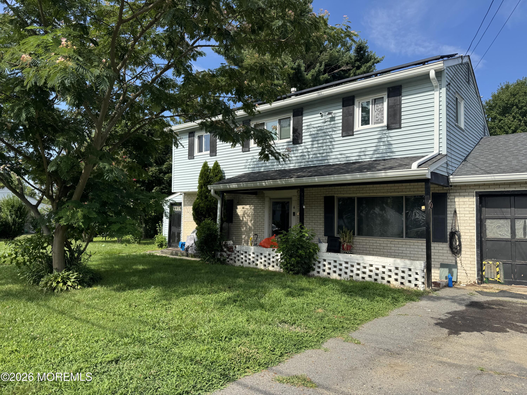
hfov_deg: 71.6
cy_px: 198
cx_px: 264
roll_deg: -1.1
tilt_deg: +3.6
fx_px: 365
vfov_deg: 56.8
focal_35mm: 24
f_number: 1.78
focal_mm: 6.76
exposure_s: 1/2833
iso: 80
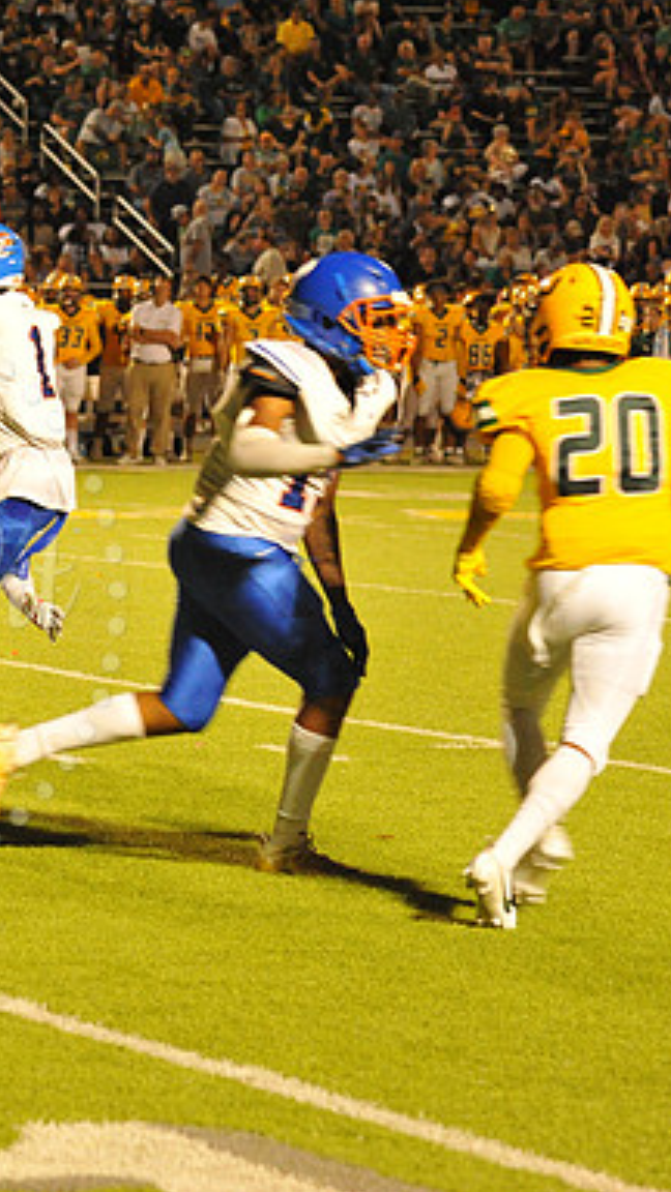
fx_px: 6010
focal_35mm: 190
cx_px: -171
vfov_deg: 11.3
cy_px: 596
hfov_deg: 6.3
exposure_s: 1/200
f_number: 5.6
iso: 6400
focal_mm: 120
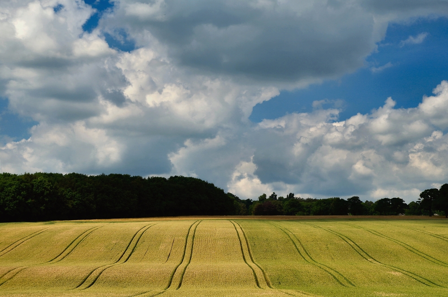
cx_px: 224
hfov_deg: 27.0
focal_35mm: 75
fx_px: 931
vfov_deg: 18.1
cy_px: 148
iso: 100
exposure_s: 1/250
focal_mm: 50
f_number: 5.6
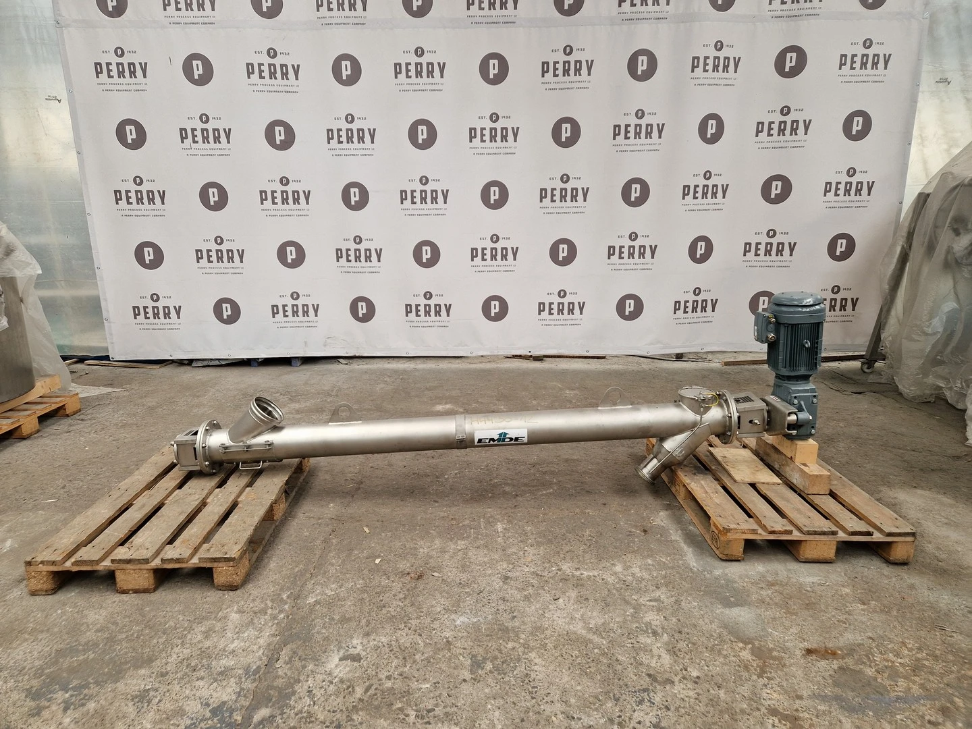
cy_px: 364
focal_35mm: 23
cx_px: 486
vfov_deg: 58.9
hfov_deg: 73.9
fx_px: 646
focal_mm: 5.4
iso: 80
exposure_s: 1/100
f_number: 1.8
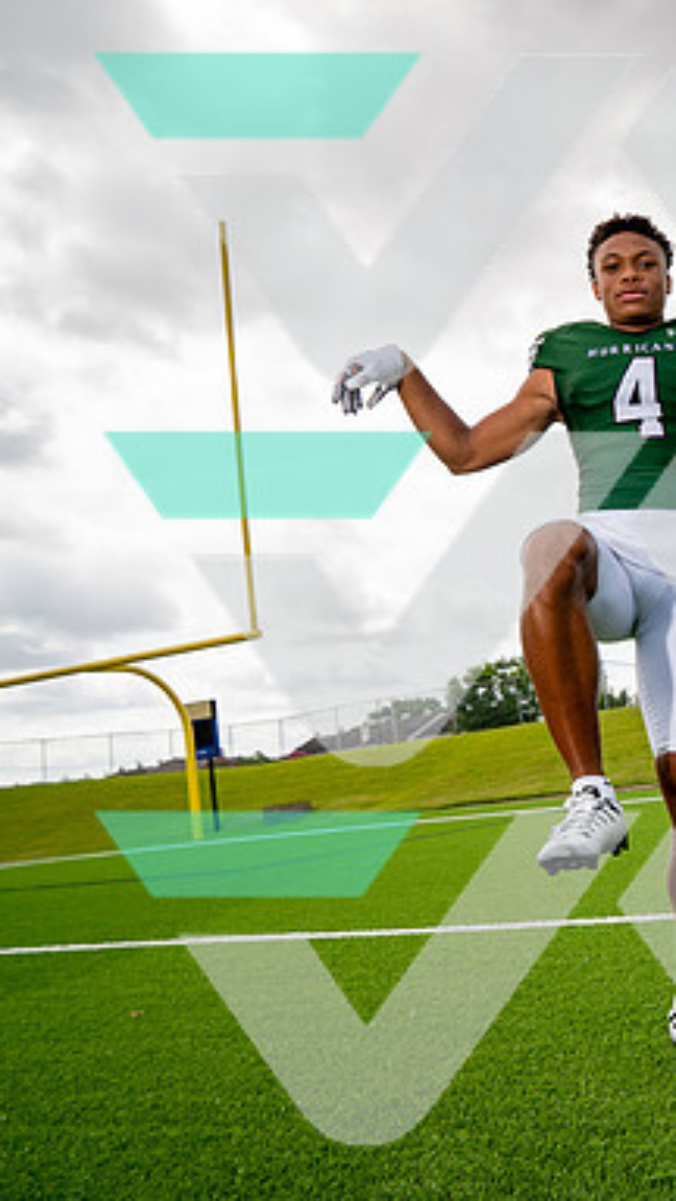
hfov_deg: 26.1
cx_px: 901
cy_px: 599
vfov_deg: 52.8
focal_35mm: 38
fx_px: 1211
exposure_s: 1/250
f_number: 8
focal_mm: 24
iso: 200
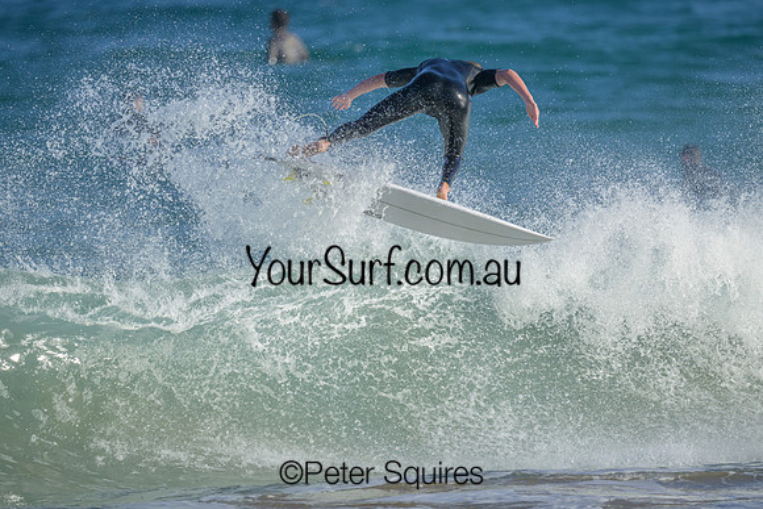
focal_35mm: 926
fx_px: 19624
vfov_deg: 1.5
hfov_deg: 2.2
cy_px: 289
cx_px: 362
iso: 280
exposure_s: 1/2000
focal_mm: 800
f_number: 6.3
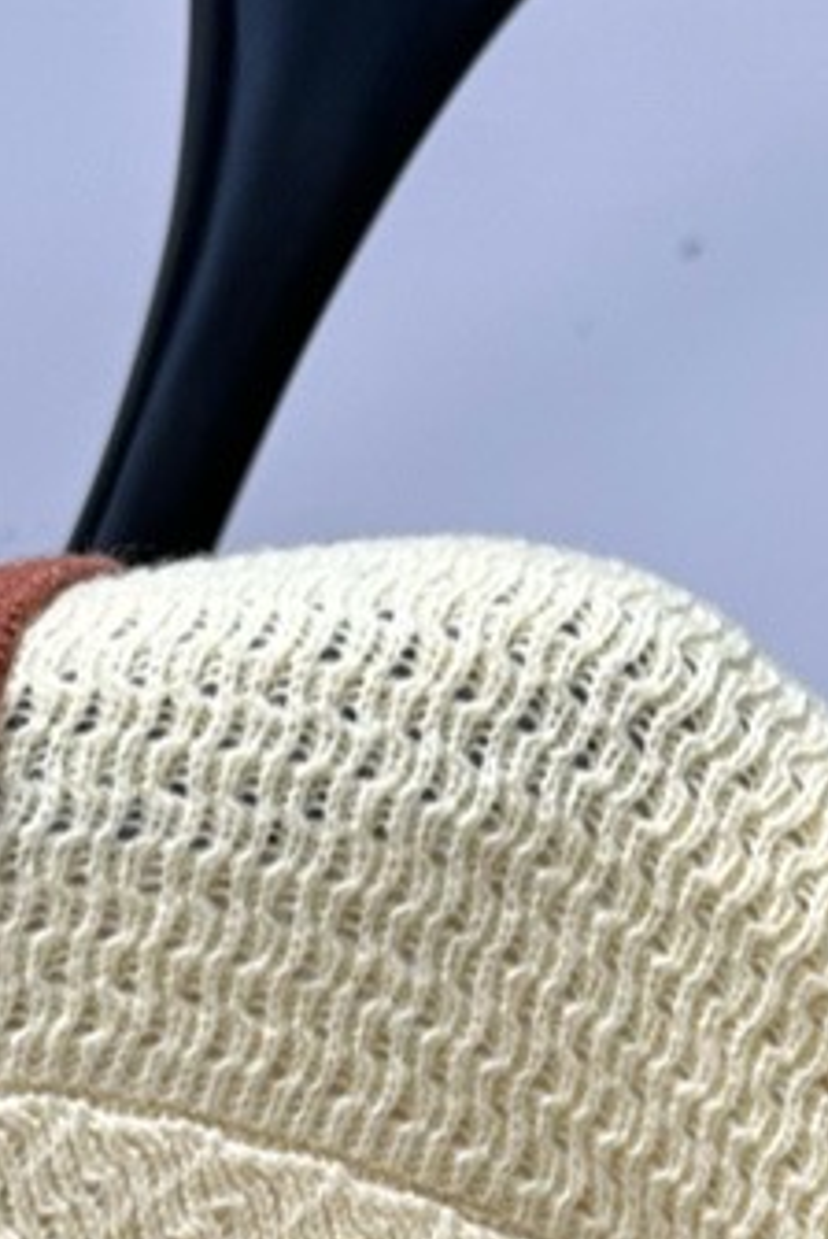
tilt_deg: -7.6
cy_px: 1111
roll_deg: +34.3
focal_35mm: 127
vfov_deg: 15.9
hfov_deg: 10.8
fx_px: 4372
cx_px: 750
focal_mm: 6.86
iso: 64
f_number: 1.78
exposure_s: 1/114
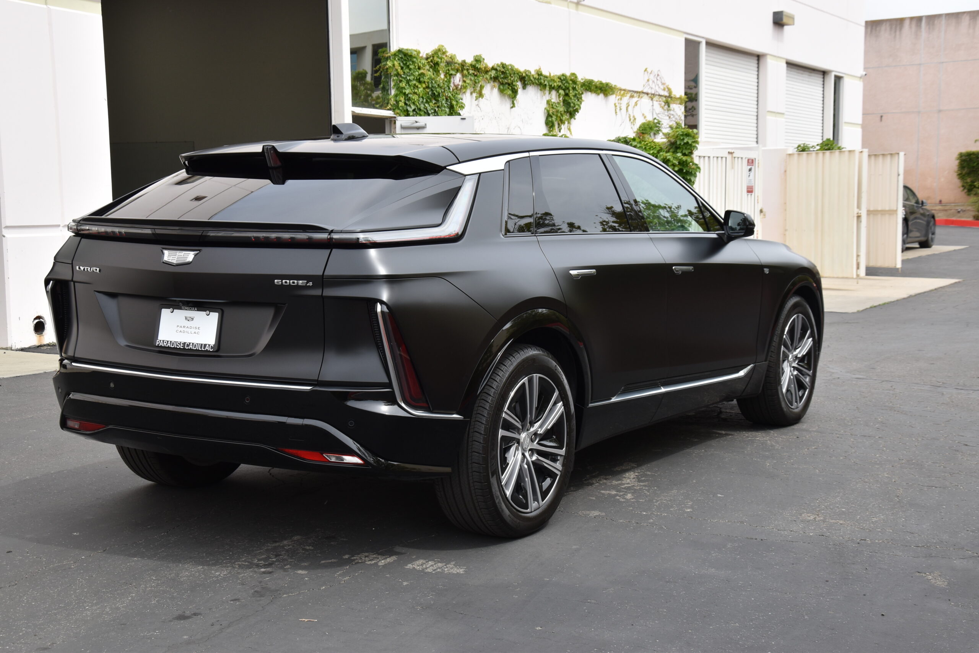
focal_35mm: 52
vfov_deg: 25.8
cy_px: 326
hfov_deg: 37.8
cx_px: 490
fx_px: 1428
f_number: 8
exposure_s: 1/250
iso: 200
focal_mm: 35
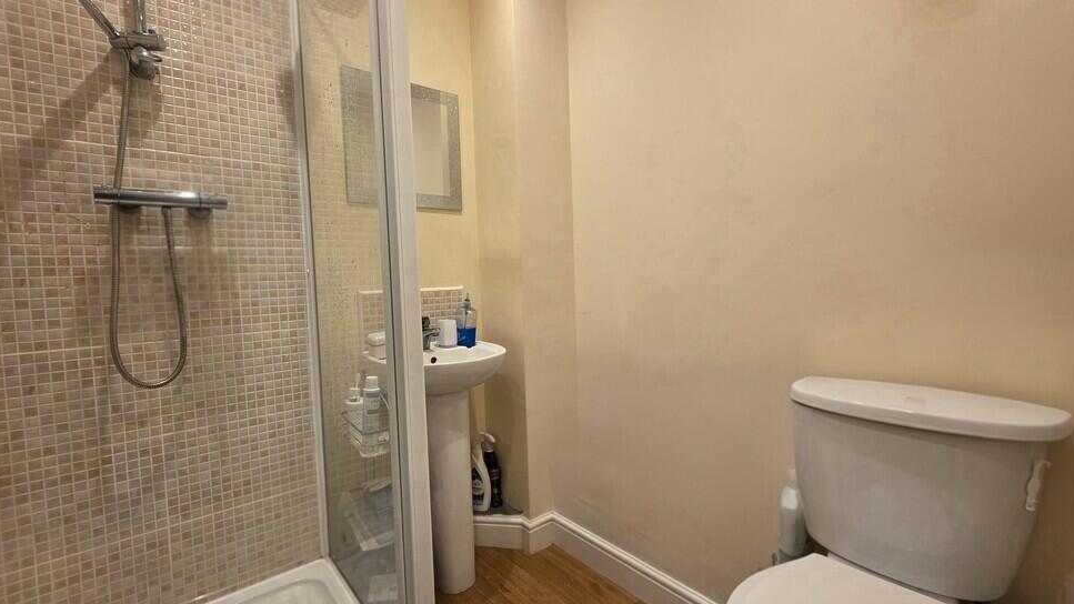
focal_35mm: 15
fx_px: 427
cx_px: 511
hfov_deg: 102.9
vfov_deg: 70.5
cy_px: 302
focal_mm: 2.2
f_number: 1.9
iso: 160
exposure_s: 1/101
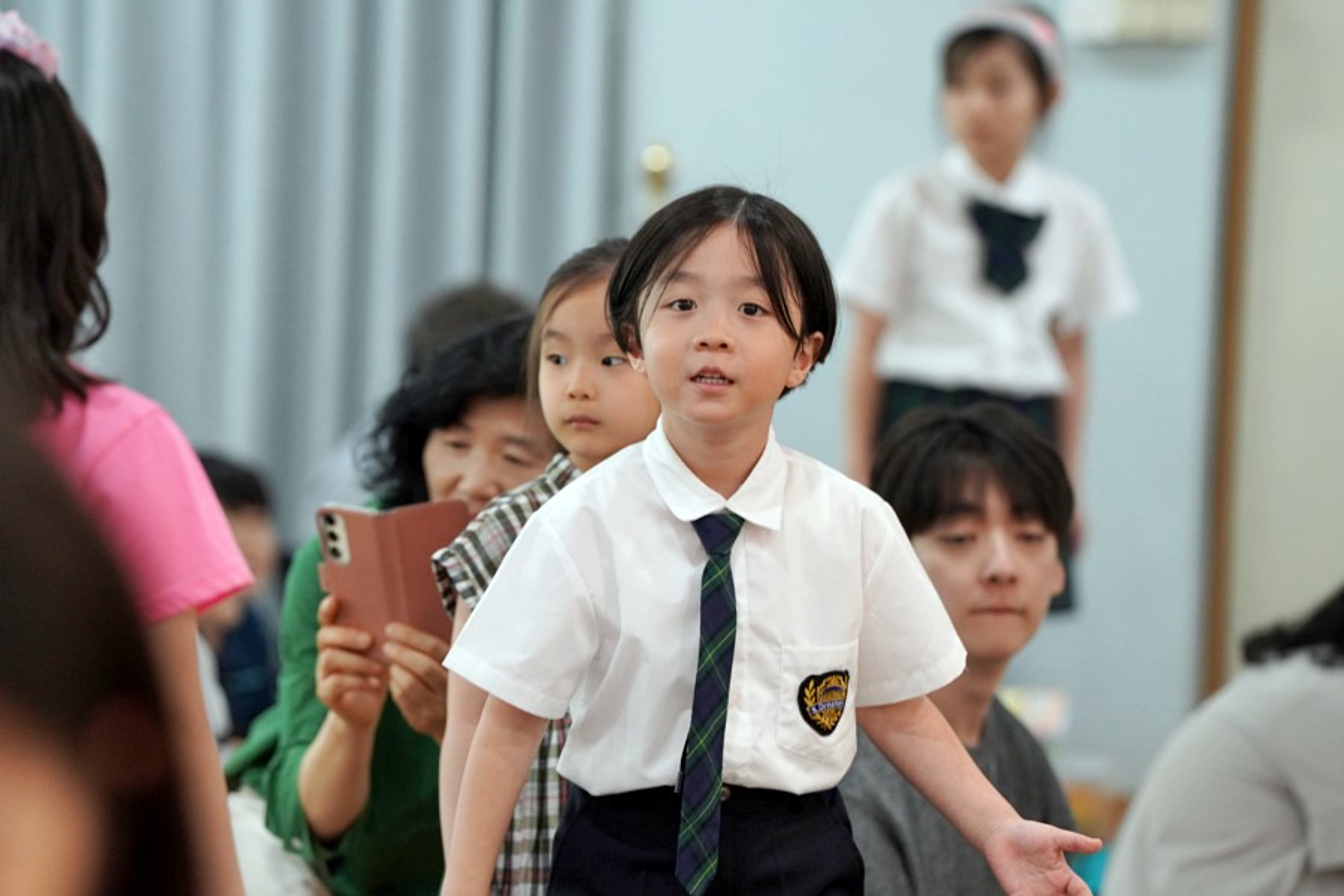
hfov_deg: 10.3
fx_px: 7466
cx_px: 672
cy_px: 448
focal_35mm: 200
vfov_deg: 6.9
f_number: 4
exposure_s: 1/250
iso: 2000
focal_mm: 200
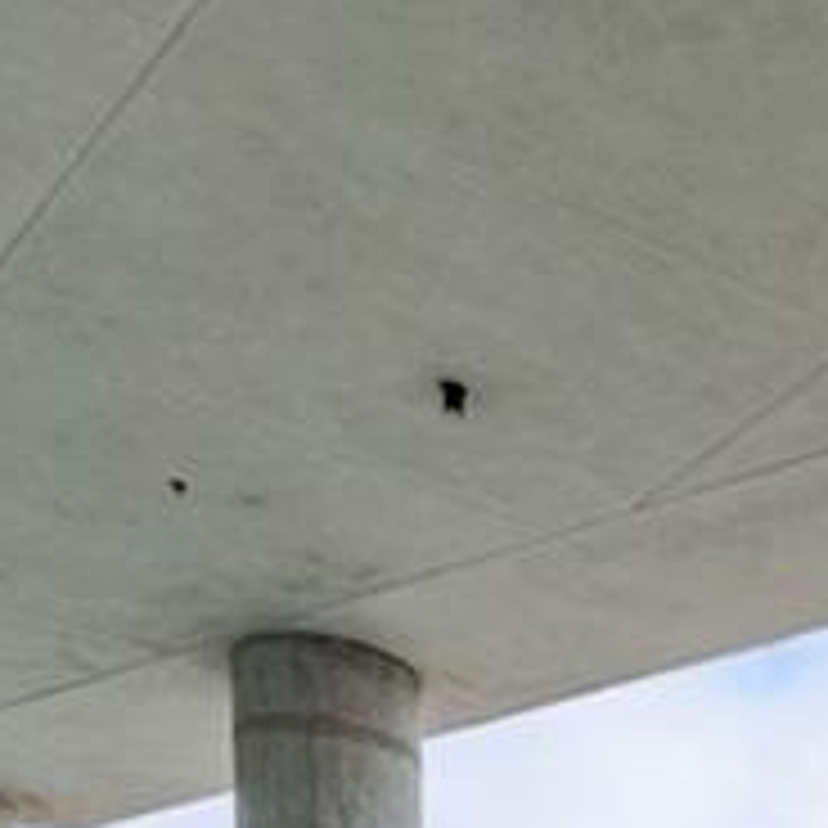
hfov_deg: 13.3
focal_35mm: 111
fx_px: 3004
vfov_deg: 12.0
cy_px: 2097
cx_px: 1710
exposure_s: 1/640
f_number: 9
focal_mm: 10
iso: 250
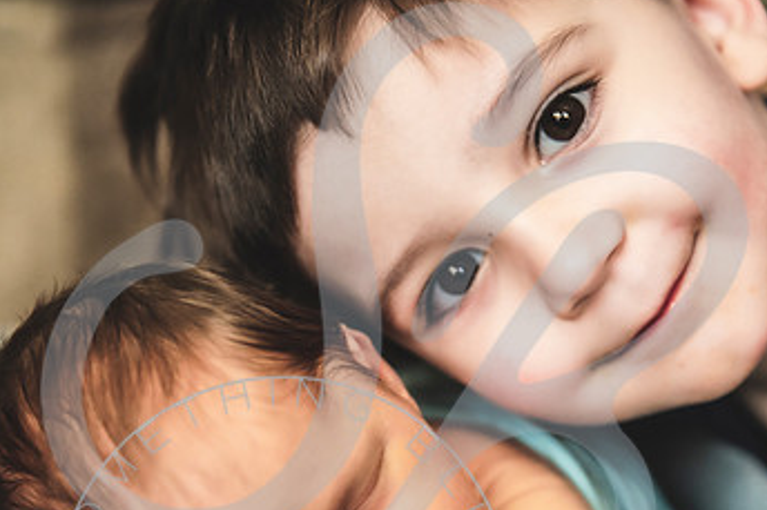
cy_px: 418
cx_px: 395
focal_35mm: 81
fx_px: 1725
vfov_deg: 16.7
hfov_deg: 25.1
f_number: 2.8
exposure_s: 1/125
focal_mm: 48
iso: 1000
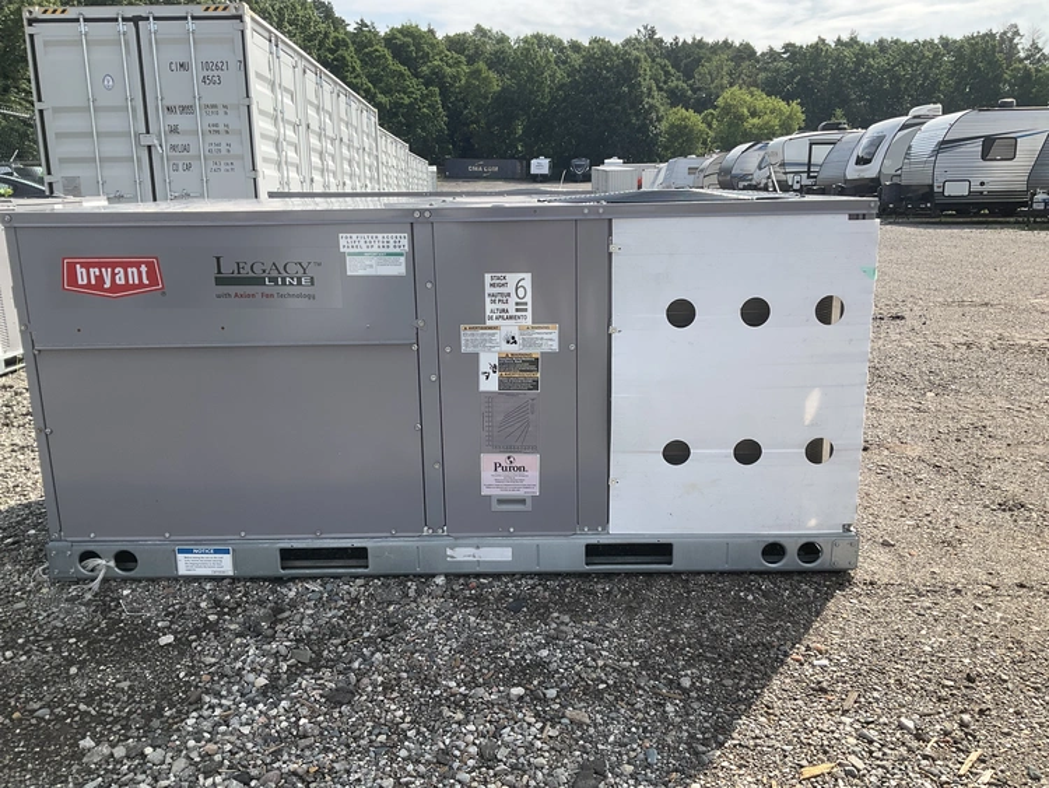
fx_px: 879
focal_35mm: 29
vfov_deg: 48.3
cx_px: 524
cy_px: 394
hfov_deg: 61.6
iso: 25
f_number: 1.8
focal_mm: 3
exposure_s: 1/1311
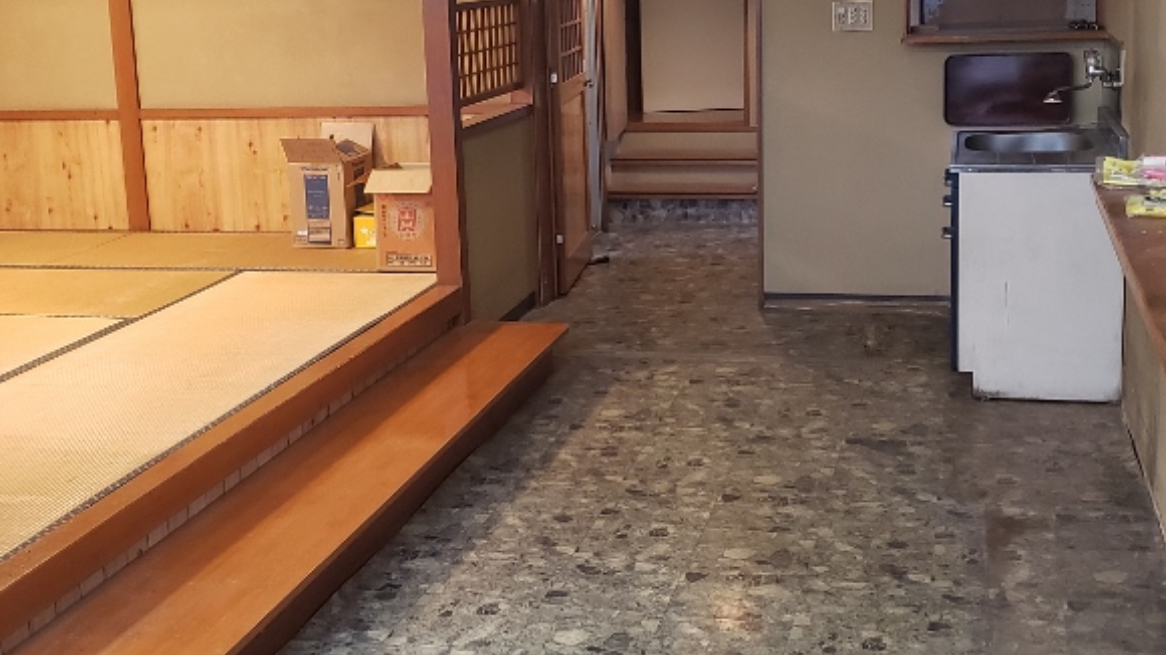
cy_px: 275
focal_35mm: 50
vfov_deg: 23.9
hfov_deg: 41.2
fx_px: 1546
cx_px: 501
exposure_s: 1/50
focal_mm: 4.3
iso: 250
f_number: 1.5
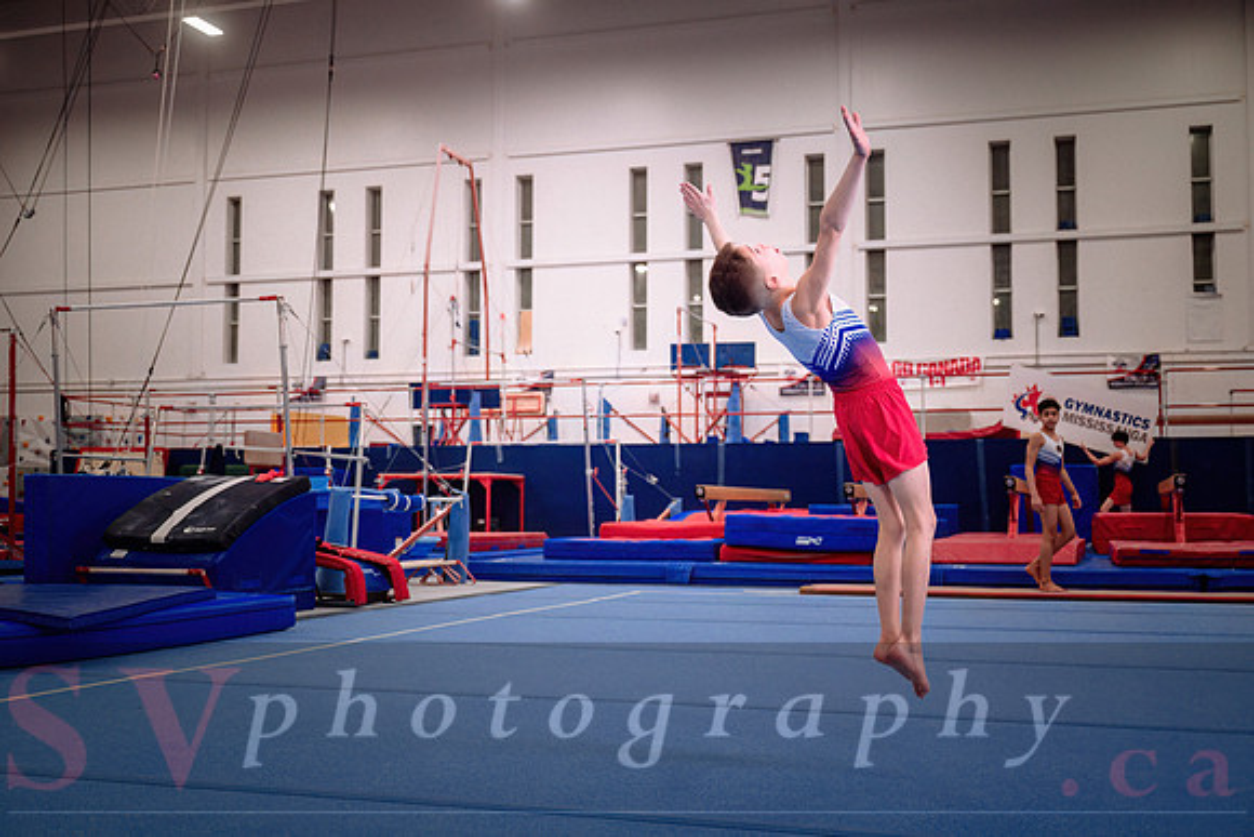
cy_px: 418
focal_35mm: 40
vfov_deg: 33.1
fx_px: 1410
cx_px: 627
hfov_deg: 48.0
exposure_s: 1/1000
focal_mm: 37
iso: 1600
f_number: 2.8
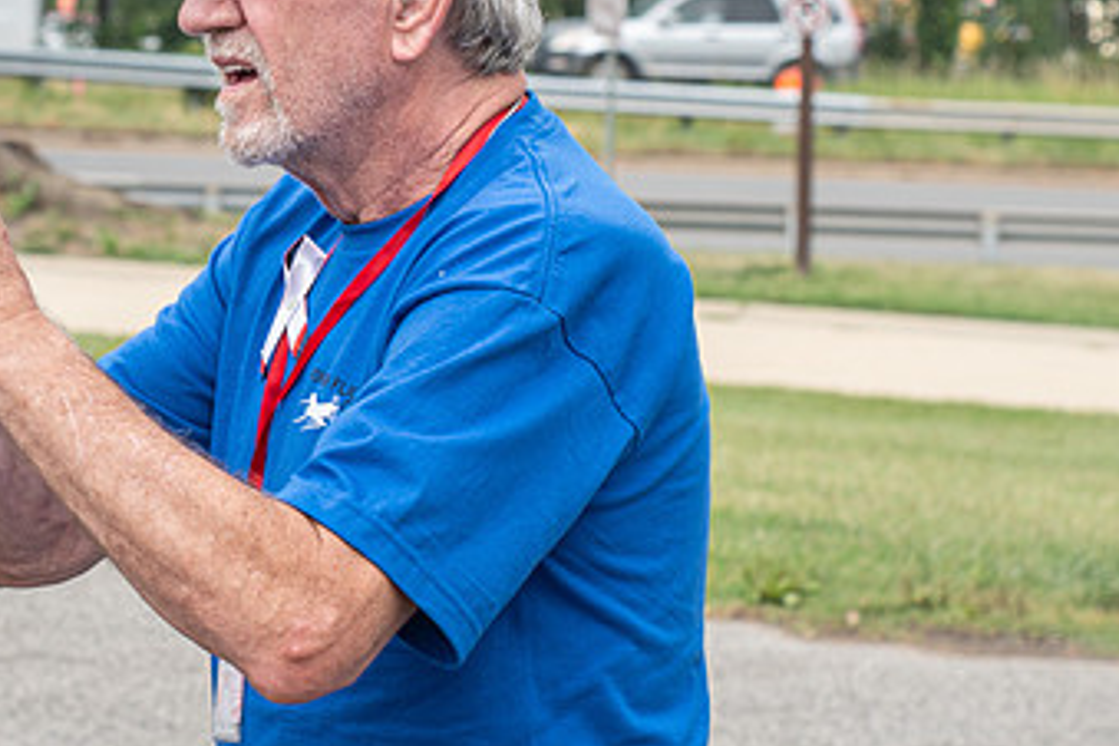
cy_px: 123
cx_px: 204
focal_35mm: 239
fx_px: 7428
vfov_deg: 5.7
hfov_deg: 8.6
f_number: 7.1
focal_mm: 86
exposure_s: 1/125
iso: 100
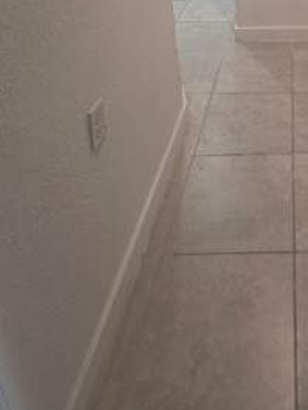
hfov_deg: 40.7
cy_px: -38
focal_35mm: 31
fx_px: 368
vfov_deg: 44.7
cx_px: 296
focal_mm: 2.2
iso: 125
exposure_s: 1/120
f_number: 1.9
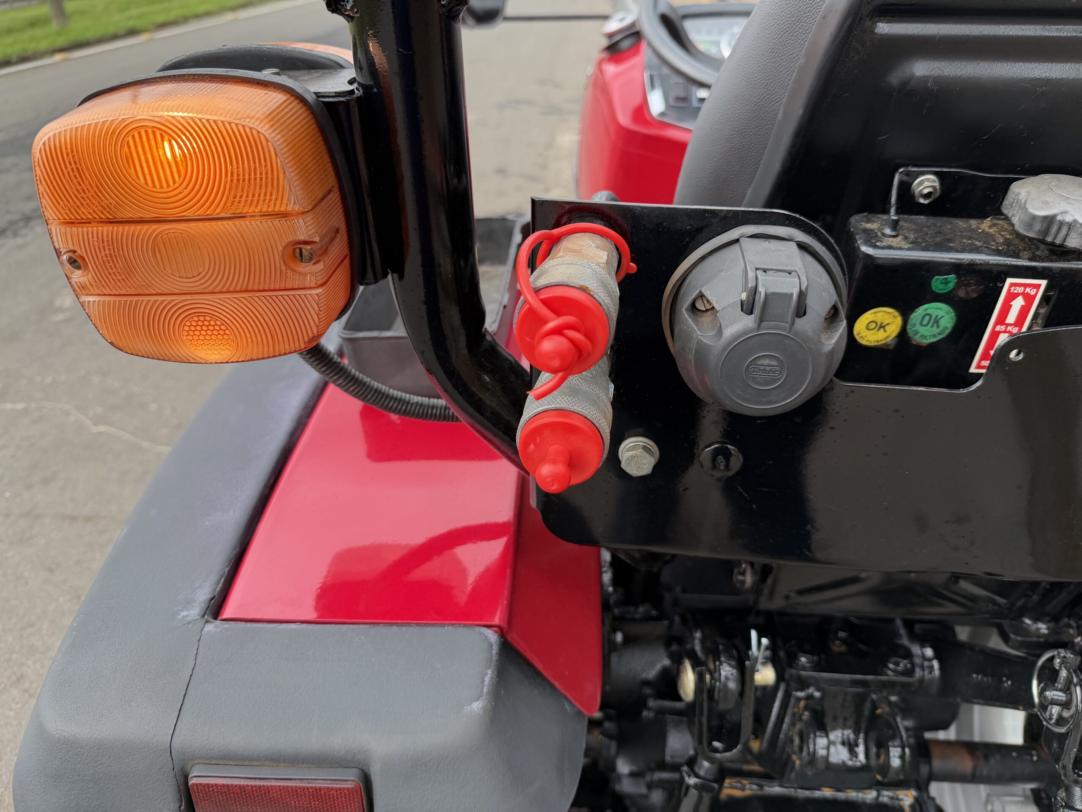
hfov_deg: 71.6
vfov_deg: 56.8
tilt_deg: -28.1
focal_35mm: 24
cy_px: 406
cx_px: 541
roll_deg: +2.2
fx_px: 750
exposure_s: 1/497
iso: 80
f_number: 1.78
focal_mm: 6.76
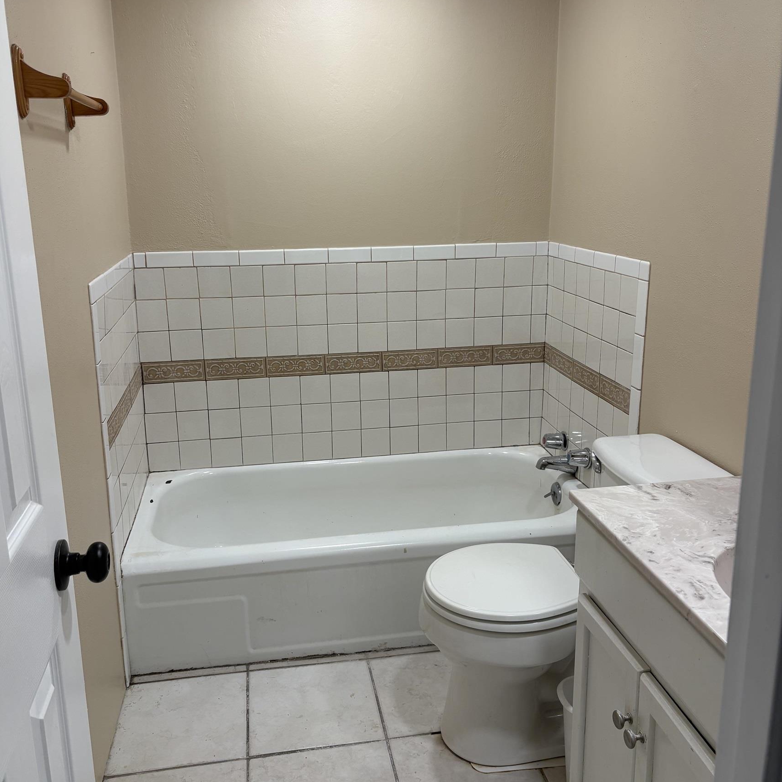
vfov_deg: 52.5
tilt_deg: -13.0
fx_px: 792
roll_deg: +0.8
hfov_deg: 52.5
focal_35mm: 31
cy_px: 368
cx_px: 387
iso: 64
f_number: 1.6
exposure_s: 1/120
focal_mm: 5.96
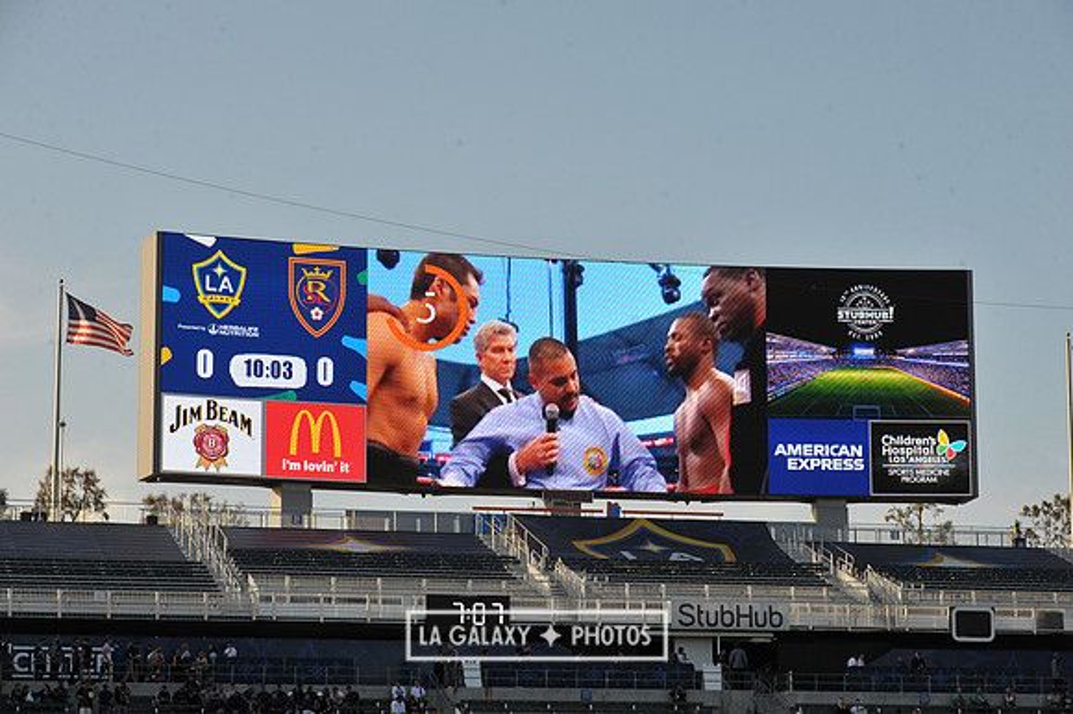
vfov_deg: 13.0
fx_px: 3128
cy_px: 357
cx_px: 536
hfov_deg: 19.5
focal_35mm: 105
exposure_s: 1/500
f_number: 11
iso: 400
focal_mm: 105
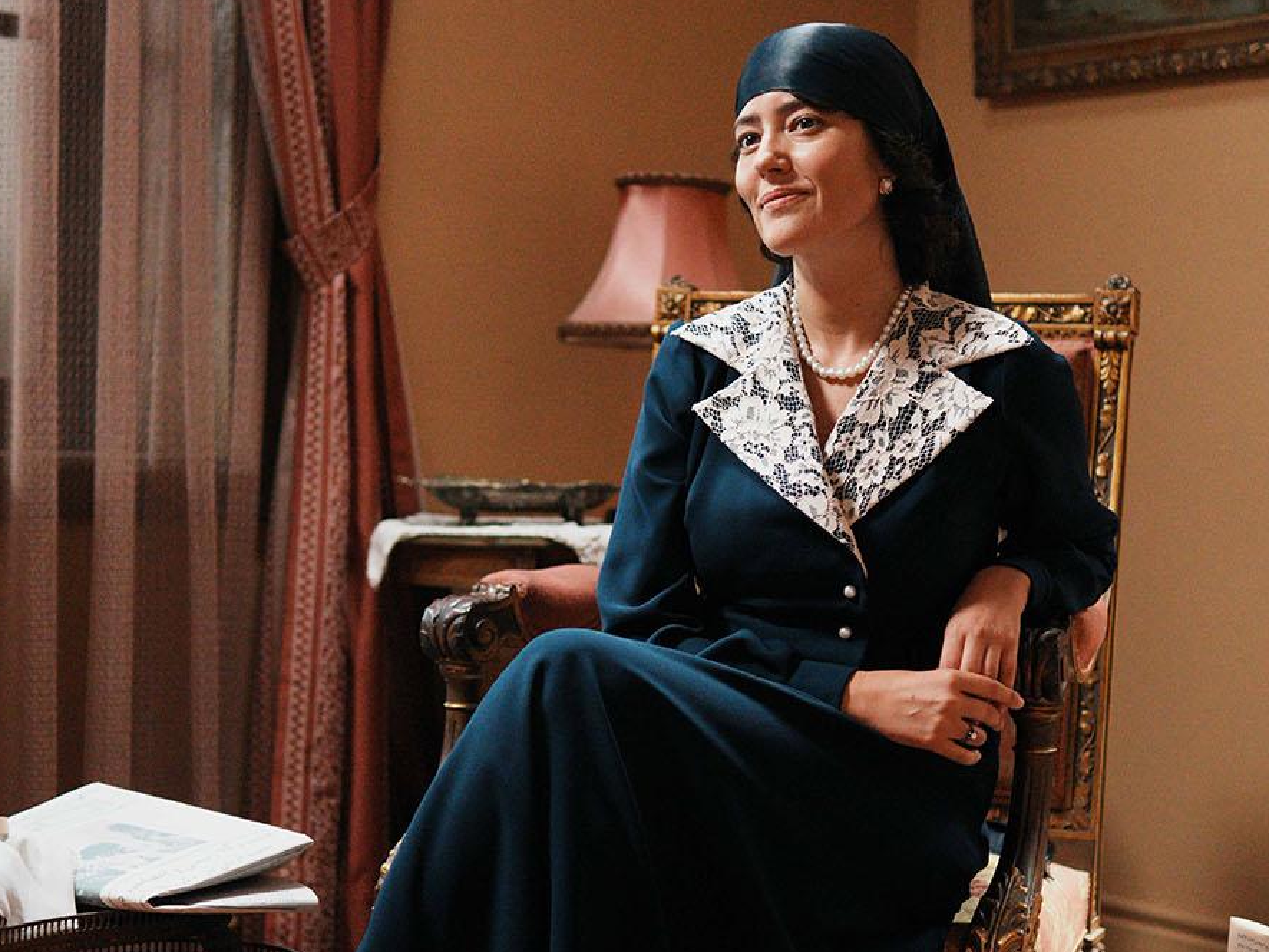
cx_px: 629
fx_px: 2420
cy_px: 551
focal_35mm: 66
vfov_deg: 22.2
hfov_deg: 29.4
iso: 1000
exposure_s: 1/273
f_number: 1.4
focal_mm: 30
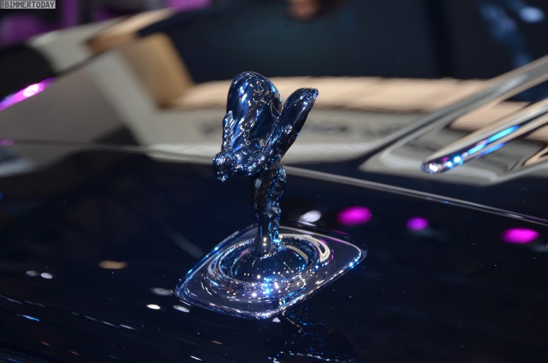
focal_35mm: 78
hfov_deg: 26.0
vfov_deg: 17.4
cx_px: 274
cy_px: 182
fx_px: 1185
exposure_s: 1/60
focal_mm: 52
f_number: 5
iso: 400
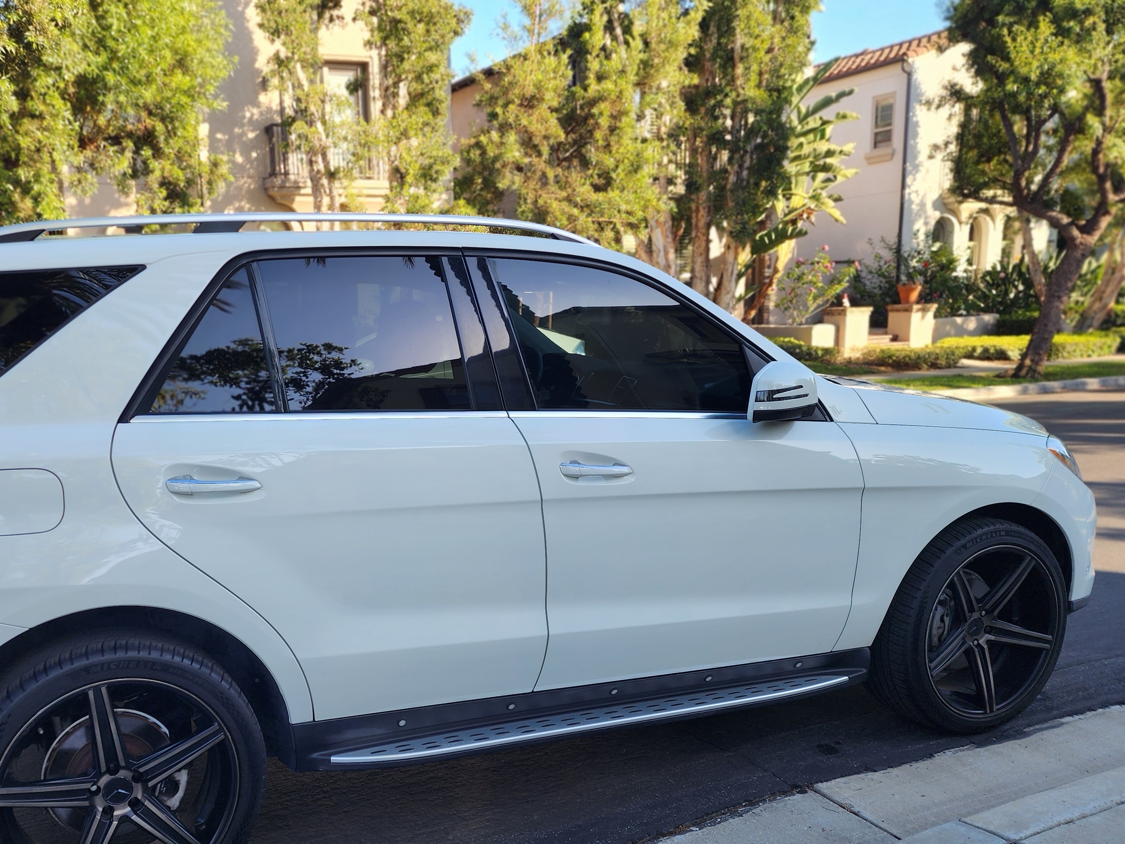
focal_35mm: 33
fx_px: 1072
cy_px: 521
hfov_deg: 54.7
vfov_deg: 42.7
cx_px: 418
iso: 12
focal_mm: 6.4
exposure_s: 1/255
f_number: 1.8
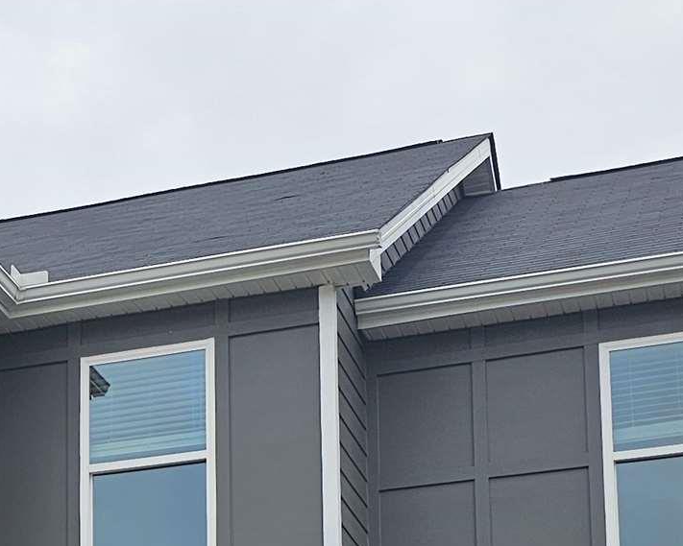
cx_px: -64
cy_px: 789
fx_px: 1961
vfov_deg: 14.9
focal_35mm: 97
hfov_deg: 19.0
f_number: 1.7
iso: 12
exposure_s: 1/1799
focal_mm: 6.3
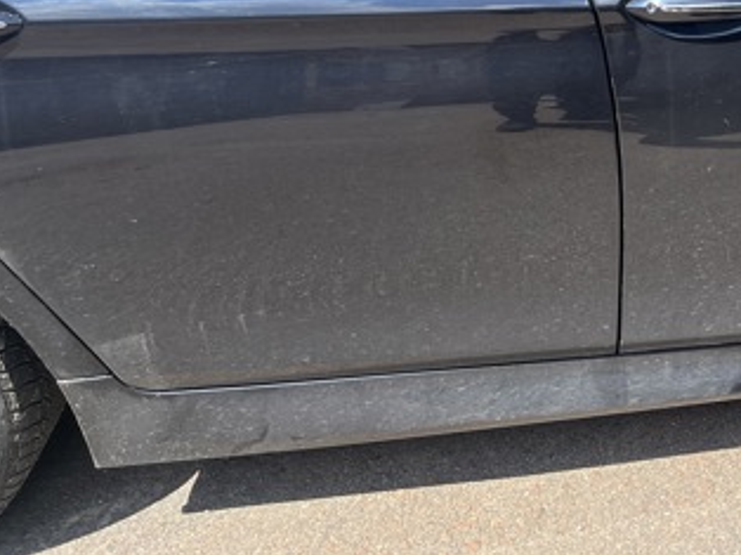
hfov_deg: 33.2
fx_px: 1134
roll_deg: +0.5
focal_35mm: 53
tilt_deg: -22.5
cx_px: 741
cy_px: 15
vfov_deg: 26.2
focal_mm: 5.1
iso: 50
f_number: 1.6
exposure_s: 1/777
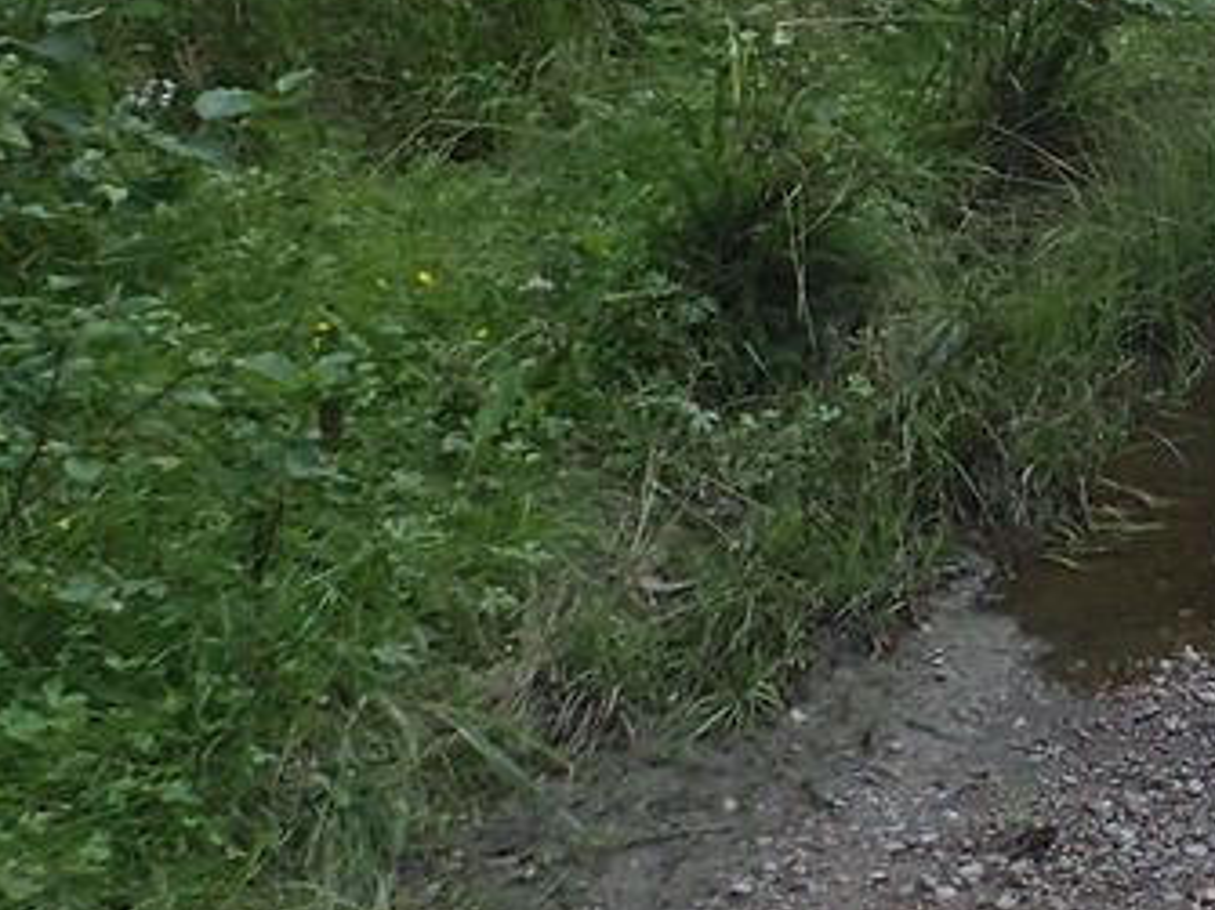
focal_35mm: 102
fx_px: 3579
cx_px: 2058
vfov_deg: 13.9
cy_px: -315
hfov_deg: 16.6
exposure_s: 1/250
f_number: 2.8
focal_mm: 4.5
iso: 100
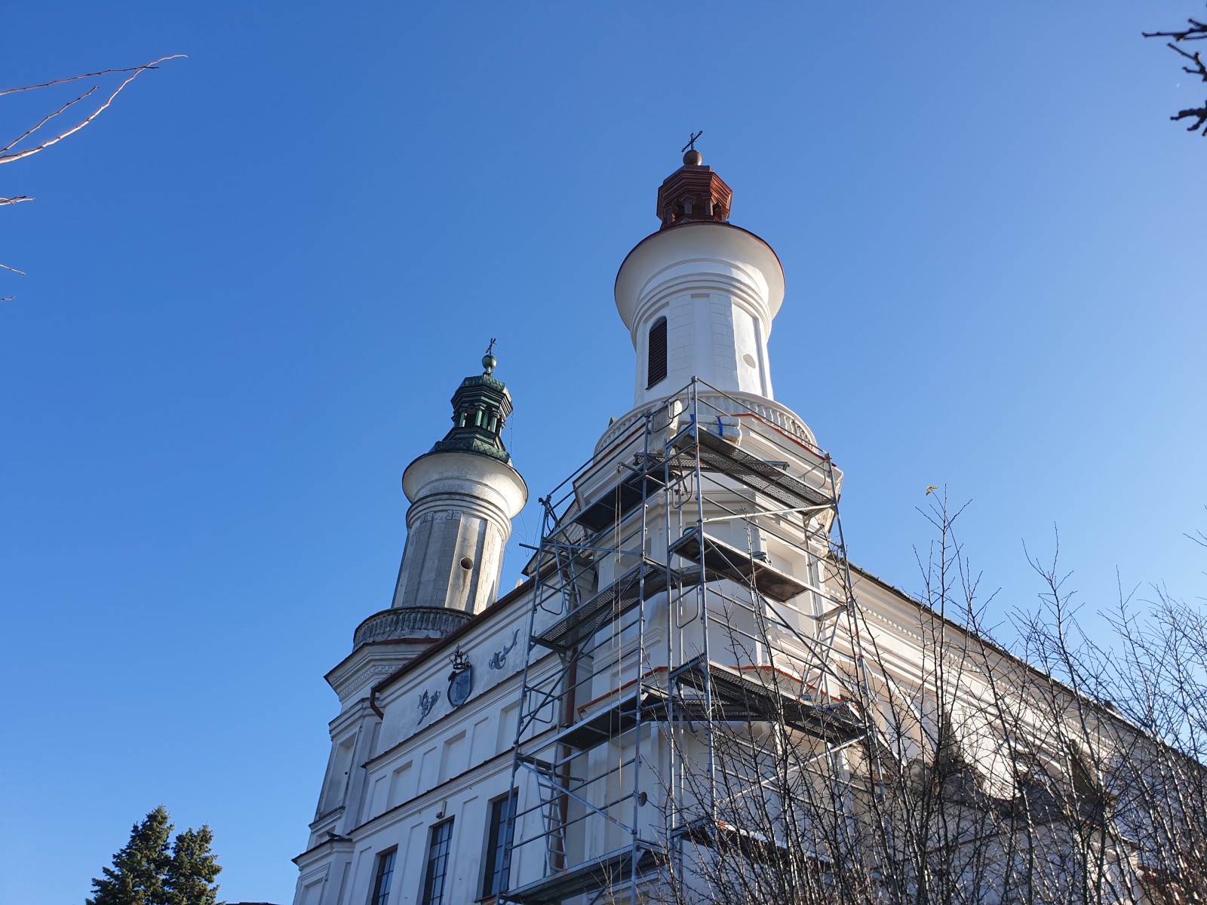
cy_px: 452
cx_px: 604
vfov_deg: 53.1
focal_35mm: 26
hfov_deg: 67.3
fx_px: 907
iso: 50
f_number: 2.4
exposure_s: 1/890
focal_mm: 4.3
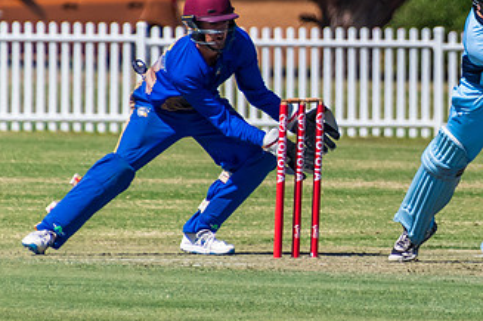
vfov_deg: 0.9
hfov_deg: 1.3
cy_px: 30
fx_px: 20926
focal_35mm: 1562
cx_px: 466
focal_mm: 400
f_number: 6.3
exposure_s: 1/2500
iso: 400
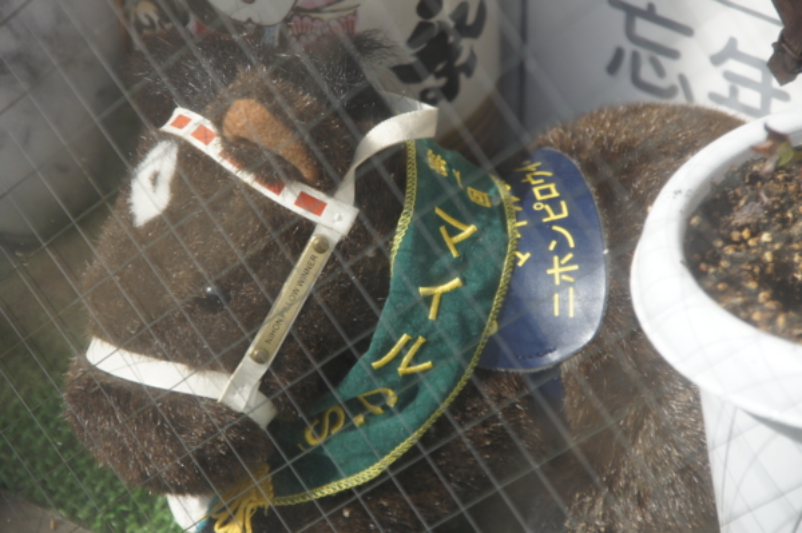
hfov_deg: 6.9
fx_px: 6678
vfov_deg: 4.6
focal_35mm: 300
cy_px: 266
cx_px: 401
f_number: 6.3
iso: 200
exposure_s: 1/400
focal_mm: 200
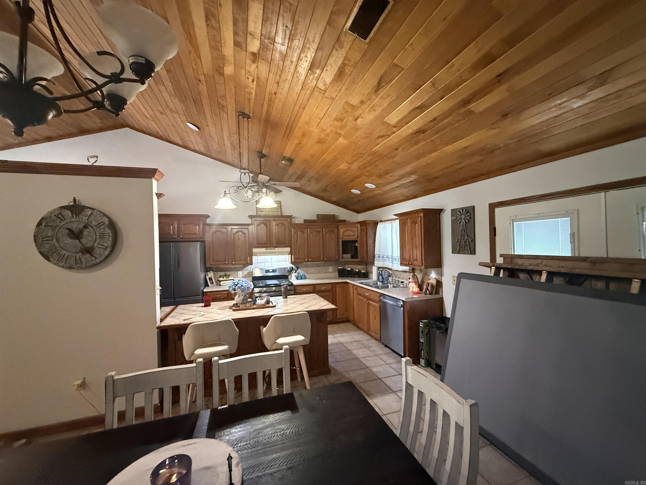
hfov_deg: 102.1
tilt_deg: +1.6
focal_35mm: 14
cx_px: 323
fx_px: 261
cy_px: 242
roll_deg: +0.6
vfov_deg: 85.7
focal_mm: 2.22
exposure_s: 1/60
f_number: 2.2
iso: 1000
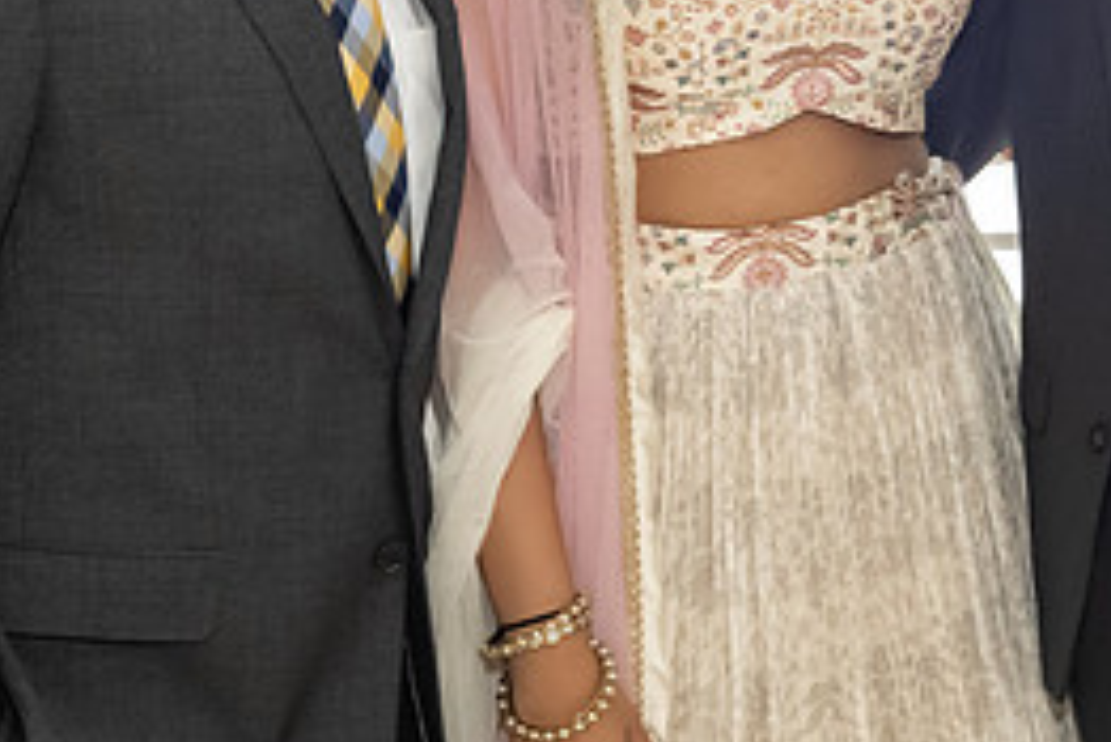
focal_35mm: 111
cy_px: -59
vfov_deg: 12.2
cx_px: 990
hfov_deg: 18.1
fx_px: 3427
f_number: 7.1
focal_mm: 31
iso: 5000
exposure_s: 1/250
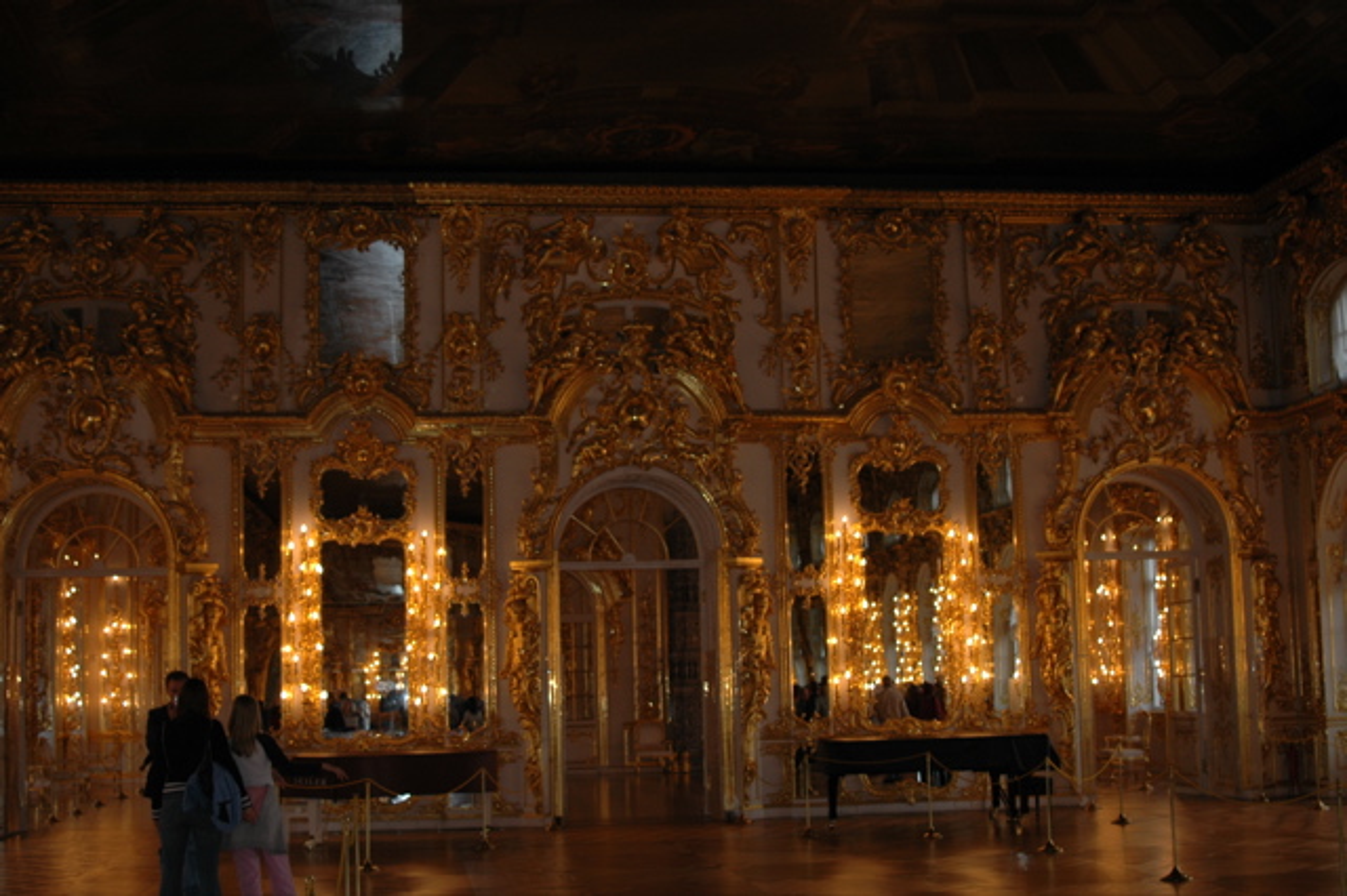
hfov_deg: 37.9
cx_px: 674
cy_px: 448
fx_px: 1963
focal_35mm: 52
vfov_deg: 25.7
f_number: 4
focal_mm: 35
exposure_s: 1/60
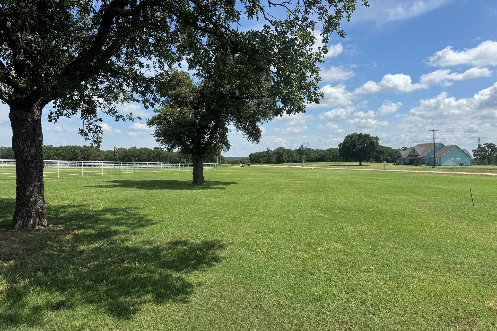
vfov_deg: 51.3
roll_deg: +0.3
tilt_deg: -0.1
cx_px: 248
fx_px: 345
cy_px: 159
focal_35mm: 25
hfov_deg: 71.5
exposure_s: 1/5348
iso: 80
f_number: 1.78
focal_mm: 6.76
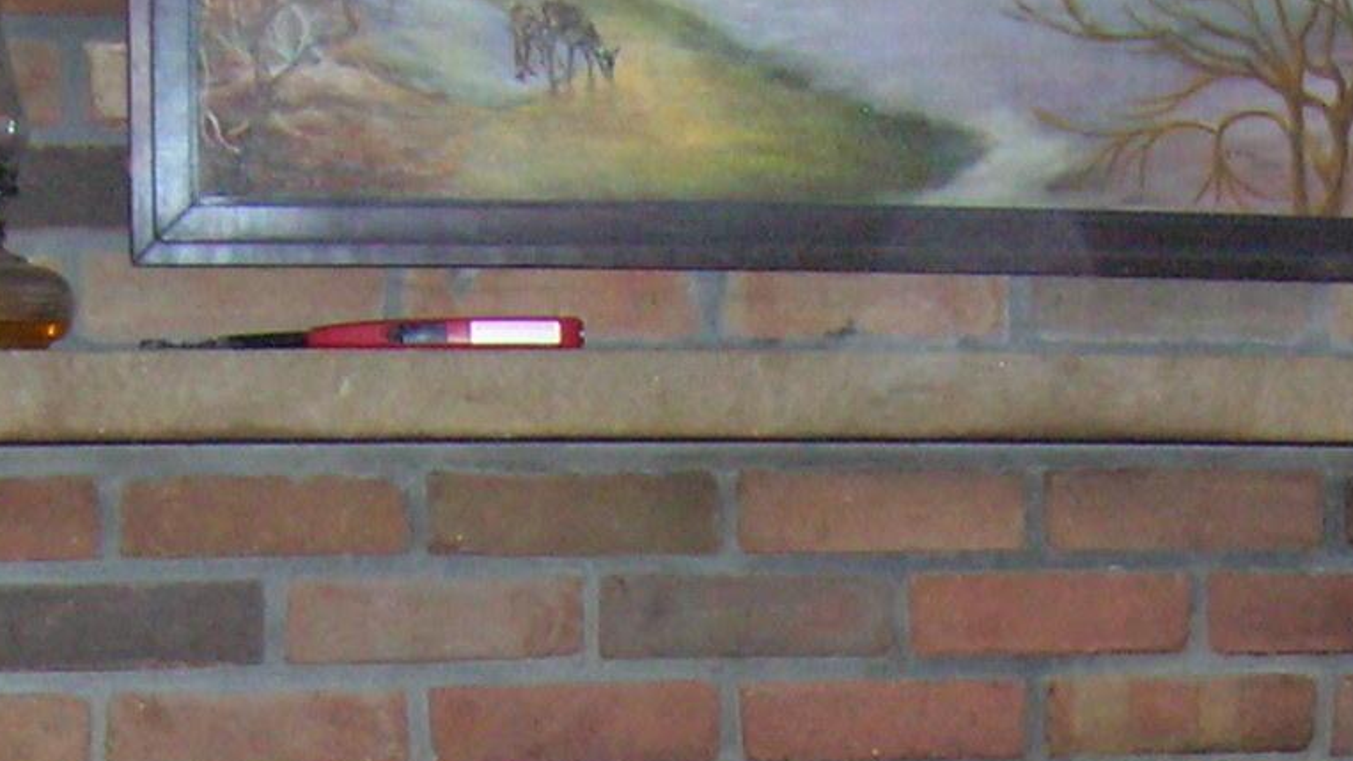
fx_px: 3982
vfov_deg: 10.4
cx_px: 970
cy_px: 1284
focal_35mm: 111
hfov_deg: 19.2
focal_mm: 5.7
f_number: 2.9
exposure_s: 1/60.1
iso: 200
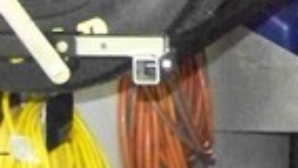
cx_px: 604
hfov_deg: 10.3
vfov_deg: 6.3
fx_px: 1526
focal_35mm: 193
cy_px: 1
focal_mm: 5.85
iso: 1600
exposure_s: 1/30
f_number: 2.8
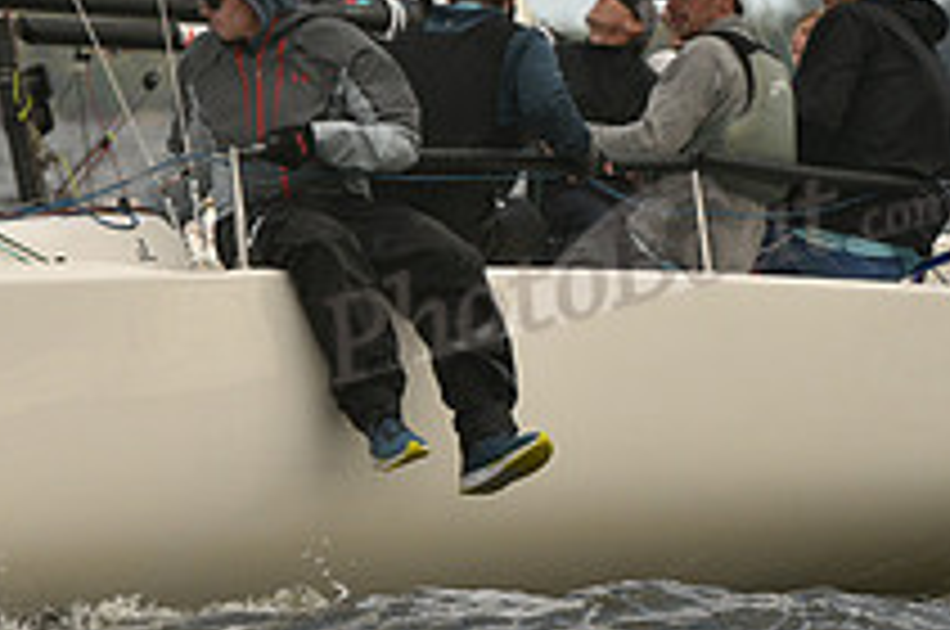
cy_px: 97
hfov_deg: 2.4
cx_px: 95
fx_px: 22502
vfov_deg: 1.6
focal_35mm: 854
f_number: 7.1
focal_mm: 310
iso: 320
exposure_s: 1/1000
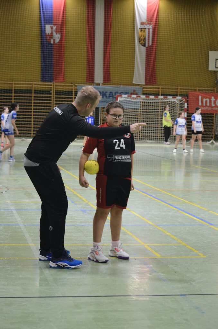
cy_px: 164
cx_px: 109
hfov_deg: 16.5
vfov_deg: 24.7
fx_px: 753
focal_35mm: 82
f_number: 4.2
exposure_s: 1/250
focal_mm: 55
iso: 1600
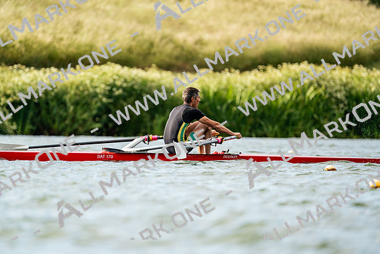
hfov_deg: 3.4
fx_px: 6335
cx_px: 190
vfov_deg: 2.3
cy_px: 127
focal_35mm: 600
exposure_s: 1/2000
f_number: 6.3
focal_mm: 600
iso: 500
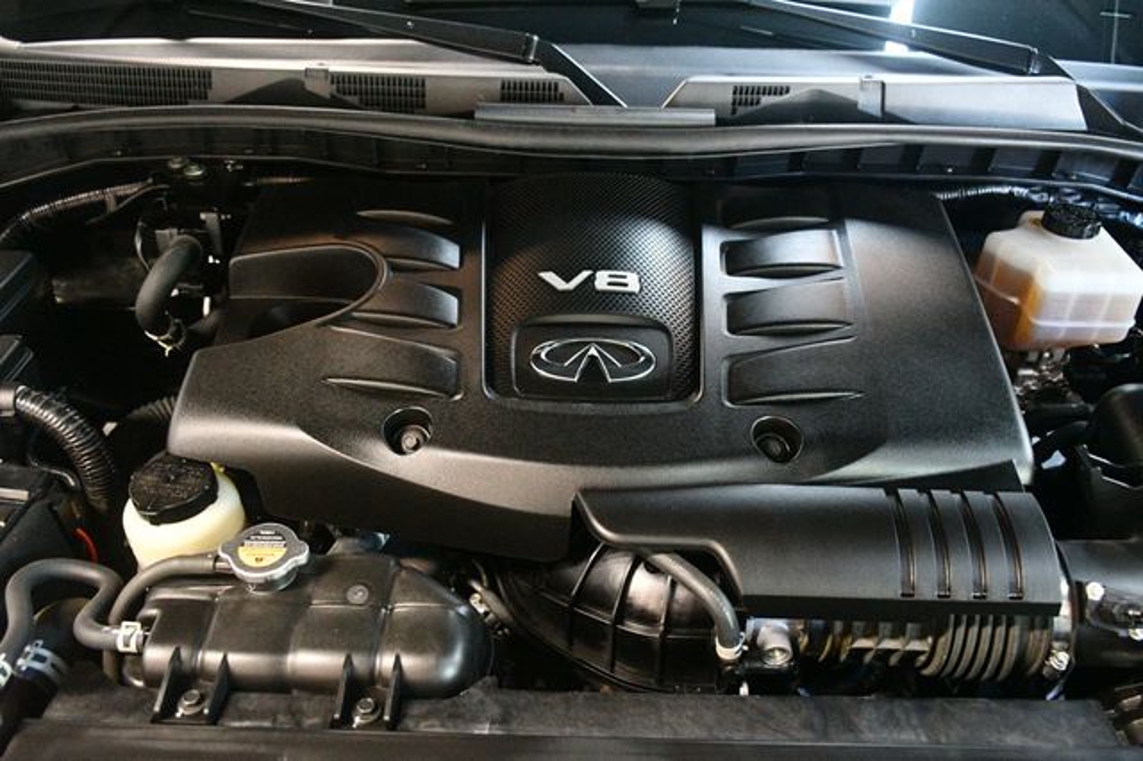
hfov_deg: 62.0
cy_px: 380
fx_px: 952
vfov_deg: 43.6
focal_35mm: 30
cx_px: 572
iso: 7200
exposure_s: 1/60
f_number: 3.5
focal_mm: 20
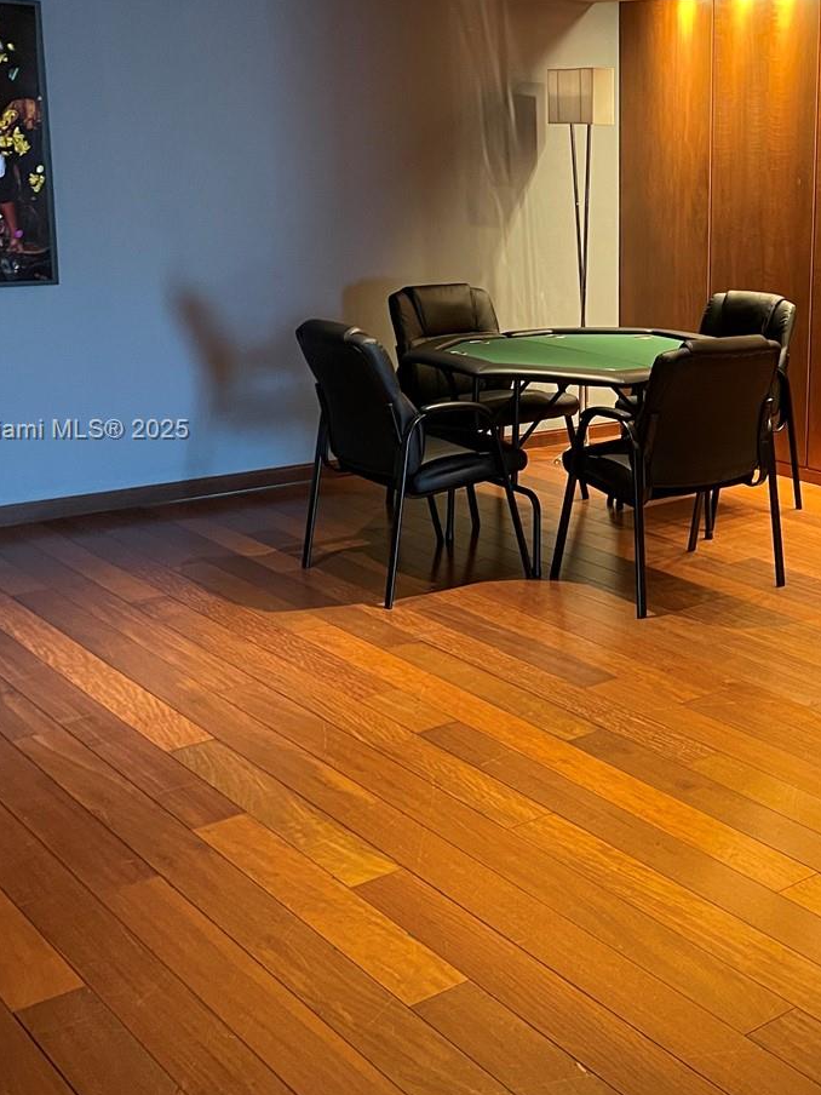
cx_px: 770
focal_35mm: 46
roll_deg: -1.7
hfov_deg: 29.9
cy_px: 431
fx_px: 1455
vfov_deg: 41.0
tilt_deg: -11.1
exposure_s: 1/40
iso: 400
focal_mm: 4.2
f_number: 1.6
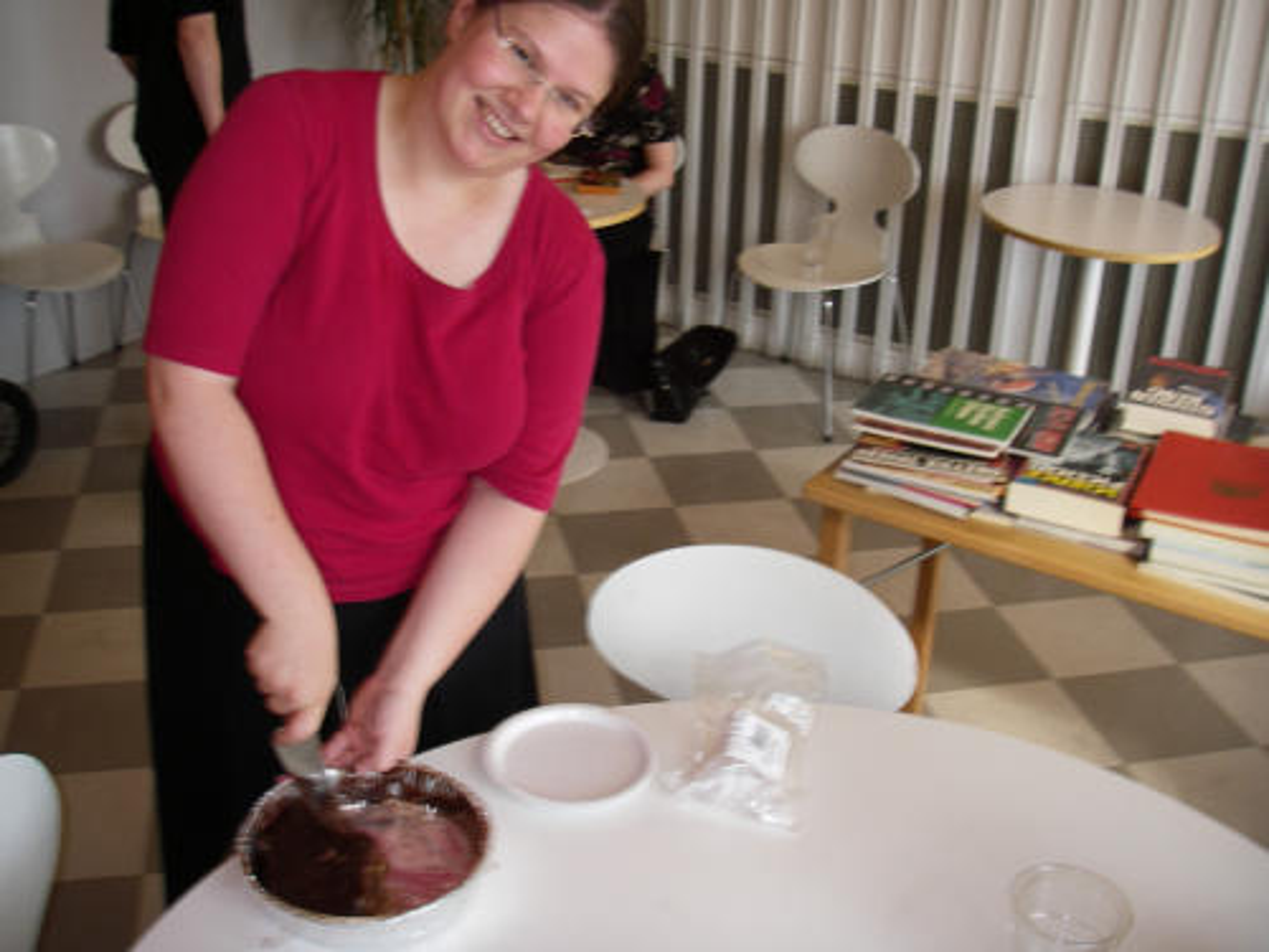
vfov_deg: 37.7
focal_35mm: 38
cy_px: 476
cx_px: 634
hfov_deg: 49.0
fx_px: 1393
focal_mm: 6.3
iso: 80
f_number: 3.3
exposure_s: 1/50
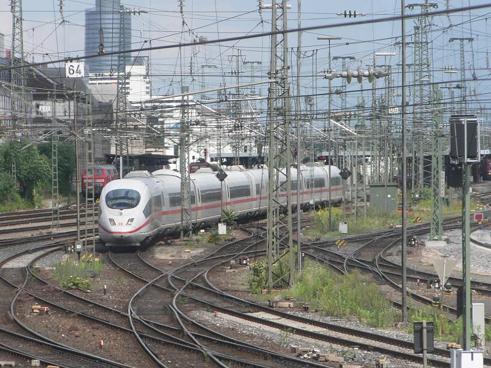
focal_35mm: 306
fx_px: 4340
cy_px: 184
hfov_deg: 6.5
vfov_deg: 4.9
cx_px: 246
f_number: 5.6
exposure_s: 1/400
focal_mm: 51
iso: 80
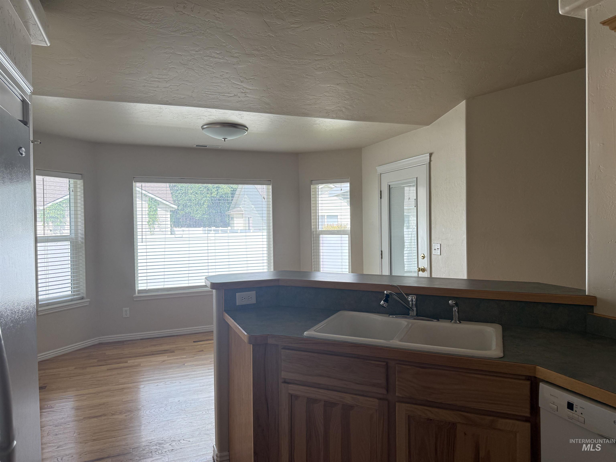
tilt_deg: -0.6
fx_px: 427
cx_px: 308
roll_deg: +0.9
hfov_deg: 71.6
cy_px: 231
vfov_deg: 56.8
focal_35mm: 24
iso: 100
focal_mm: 6.76
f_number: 1.78
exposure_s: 1/385
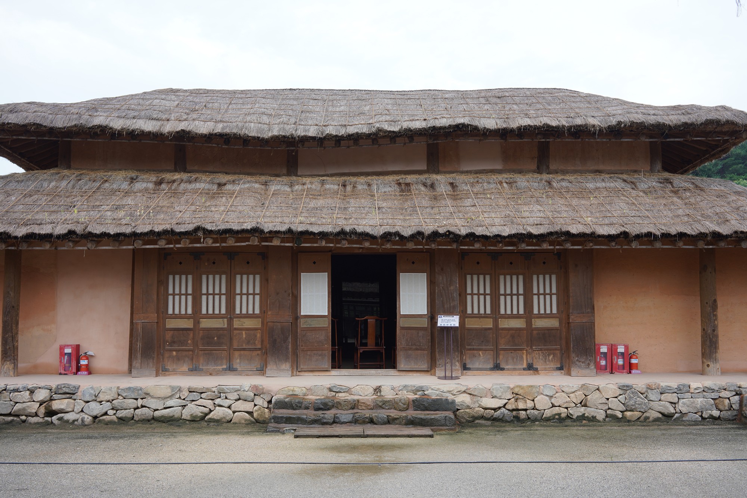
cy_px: 249
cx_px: 374
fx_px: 726
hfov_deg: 54.4
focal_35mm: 35
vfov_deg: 37.9
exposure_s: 1/80
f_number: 9
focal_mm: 35
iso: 200
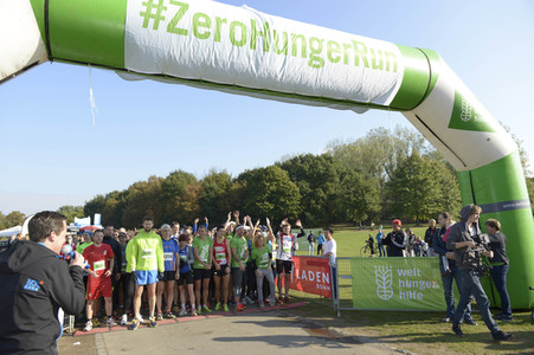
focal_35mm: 24
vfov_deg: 53.1
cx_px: 267
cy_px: 178
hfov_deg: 73.8
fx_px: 356
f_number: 5
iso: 100
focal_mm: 24
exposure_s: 1/320
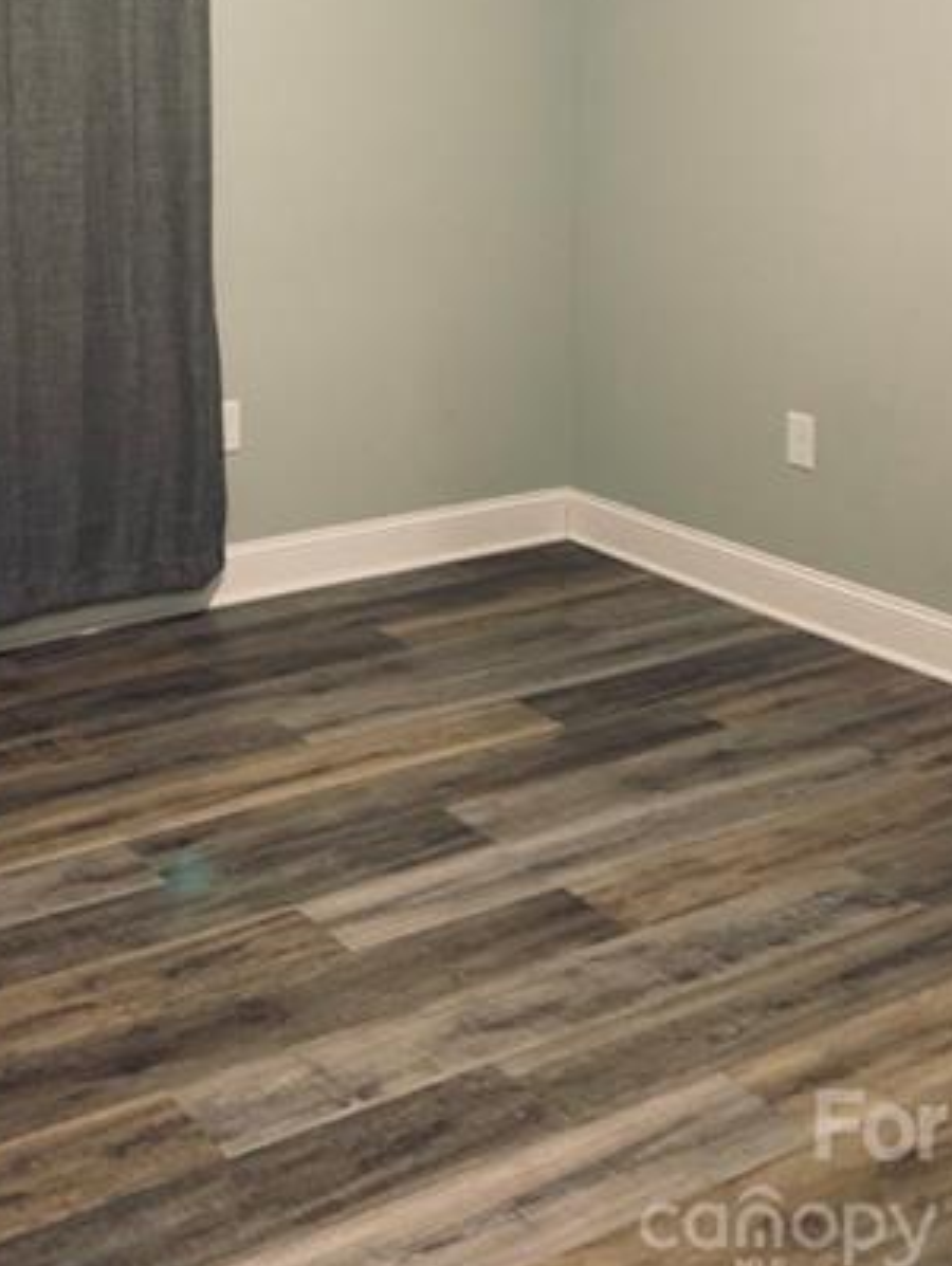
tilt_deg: -3.7
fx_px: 1831
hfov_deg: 28.8
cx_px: 260
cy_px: 130
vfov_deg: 35.9
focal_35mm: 50
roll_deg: +0.2
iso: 640
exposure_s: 1/30
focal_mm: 4.25
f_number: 1.8
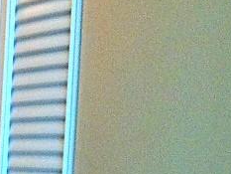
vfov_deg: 7.4
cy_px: 311
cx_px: -338
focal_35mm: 194
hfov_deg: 9.1
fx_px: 1295
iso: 160
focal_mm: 3.85
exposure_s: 1/17
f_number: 2.8
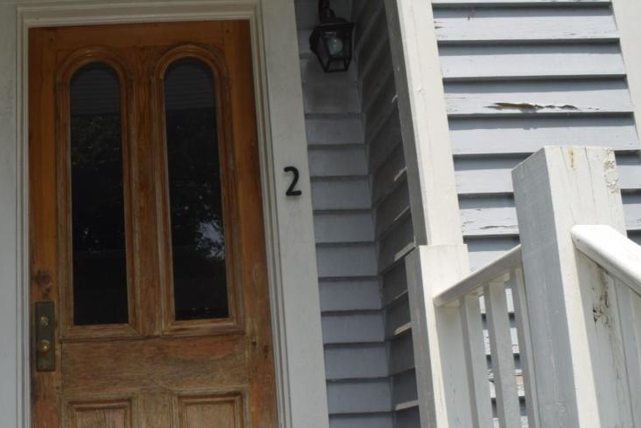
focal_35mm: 44
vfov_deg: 30.2
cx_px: 162
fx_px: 784
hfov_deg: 43.1
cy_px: 294
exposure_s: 1/200
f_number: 9
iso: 100
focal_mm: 18
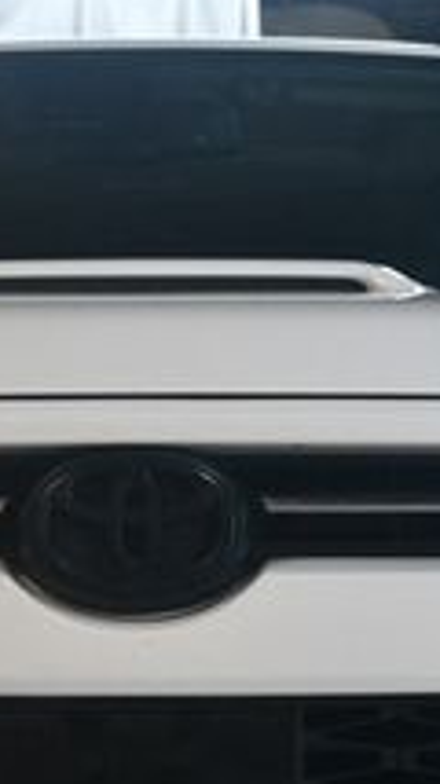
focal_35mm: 122
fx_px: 2536
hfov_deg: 9.9
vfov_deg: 17.3
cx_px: 132
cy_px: 740
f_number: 3.8
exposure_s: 1/200
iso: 800
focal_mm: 26
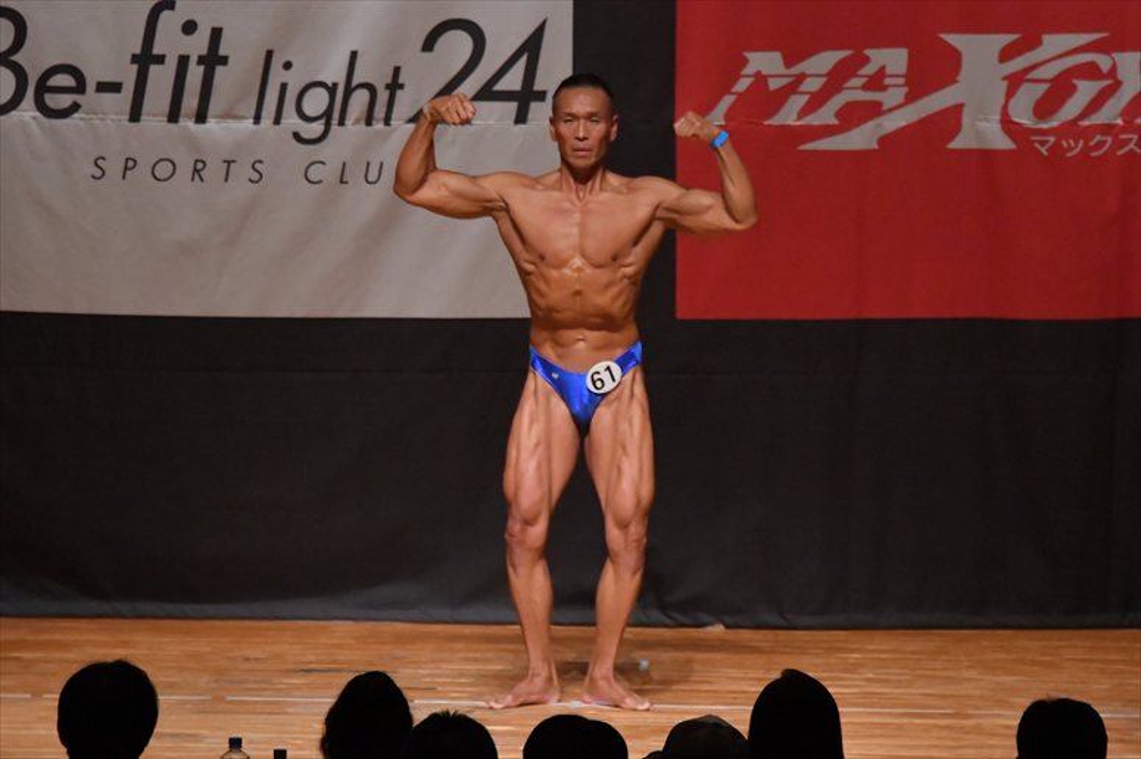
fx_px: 8553
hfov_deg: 7.6
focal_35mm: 270
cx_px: 570
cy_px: 380
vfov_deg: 5.1
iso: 8000
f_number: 5.6
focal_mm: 180
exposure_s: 1/400
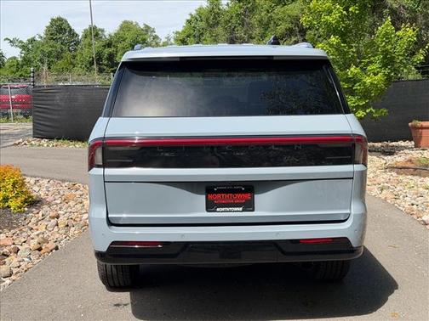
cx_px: 214
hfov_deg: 39.7
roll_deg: +2.0
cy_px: 160
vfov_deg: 30.3
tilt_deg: -6.0
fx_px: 595
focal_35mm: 48
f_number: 1.78
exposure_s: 1/3096
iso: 64
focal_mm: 6.76
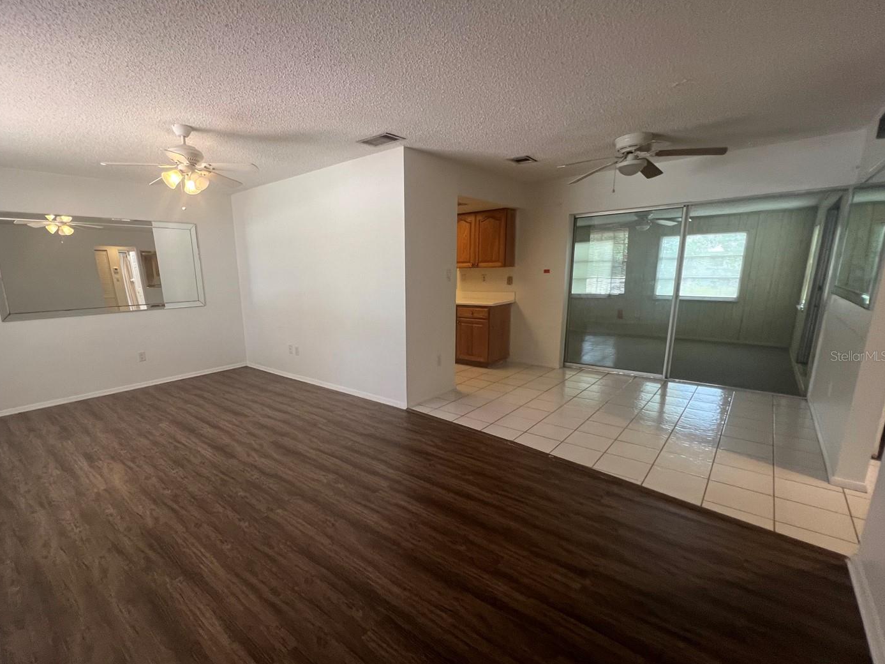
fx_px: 383
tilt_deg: -10.4
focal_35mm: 15
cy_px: 356
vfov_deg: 81.6
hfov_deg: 97.5
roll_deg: +1.8
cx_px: 380
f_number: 1.8
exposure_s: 1/60
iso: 160
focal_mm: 1.57
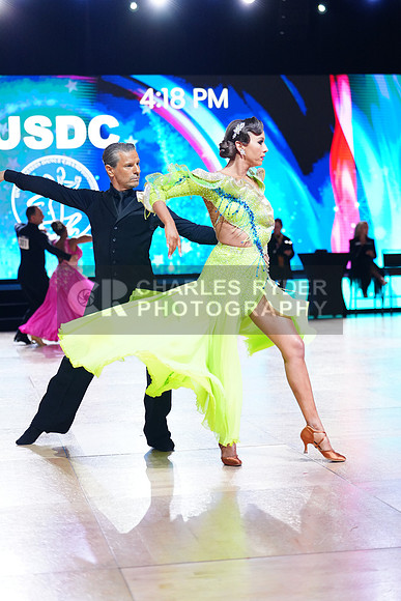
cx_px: 200
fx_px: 1169
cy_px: 300
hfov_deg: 19.5
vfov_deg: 28.8
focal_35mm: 70
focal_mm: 70
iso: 2000
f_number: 2.8
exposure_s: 1/500
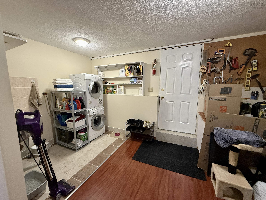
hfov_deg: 102.1
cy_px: 100
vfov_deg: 85.7
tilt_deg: -7.1
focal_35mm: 14
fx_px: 108
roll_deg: -0.3
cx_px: 133
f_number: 2.2
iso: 320
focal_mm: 2.22
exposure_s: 1/60
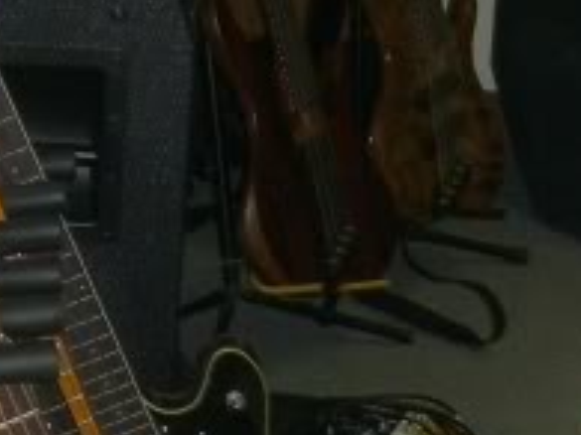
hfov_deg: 12.6
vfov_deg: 9.4
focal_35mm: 156
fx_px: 2617
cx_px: 51
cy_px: 507
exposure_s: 1/60
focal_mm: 6.2
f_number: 2.7
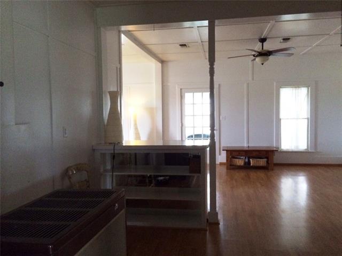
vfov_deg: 48.2
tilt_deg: -2.1
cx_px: 171
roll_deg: +1.9
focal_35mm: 29
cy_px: 128
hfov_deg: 61.7
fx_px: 287
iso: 320
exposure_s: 1/30
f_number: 2.2
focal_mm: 4.15
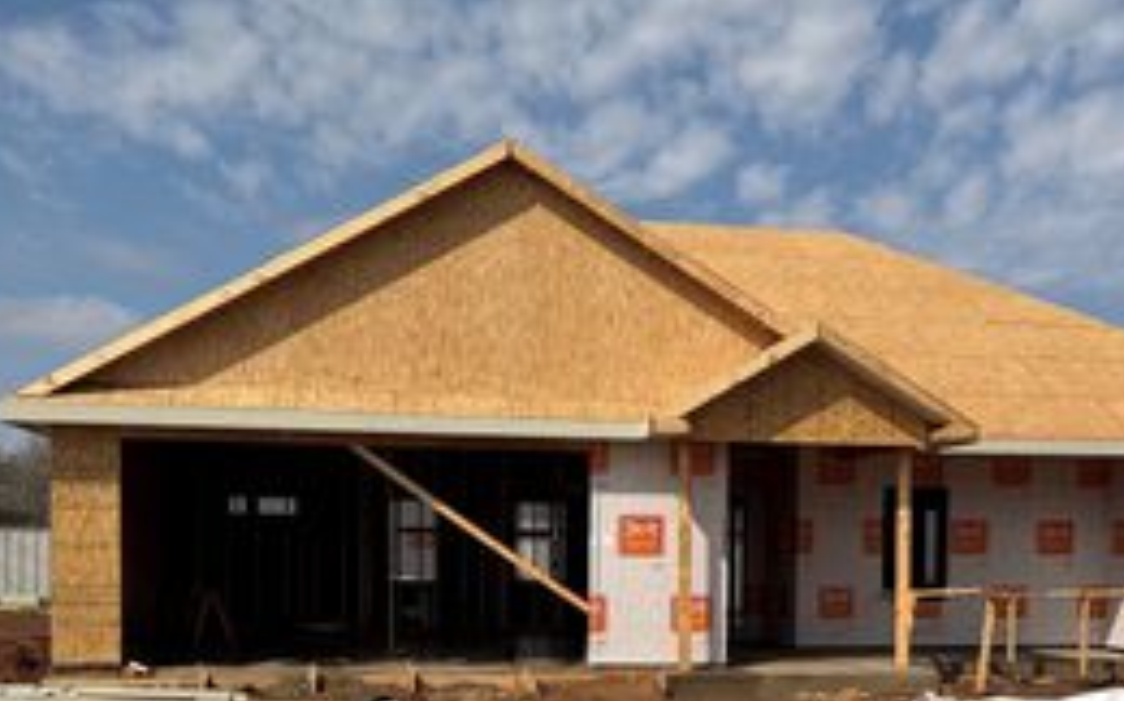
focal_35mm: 49
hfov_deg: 40.9
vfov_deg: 25.7
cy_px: 595
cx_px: 683
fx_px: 1500
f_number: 1.78
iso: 80
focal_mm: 6.76
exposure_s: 1/8130
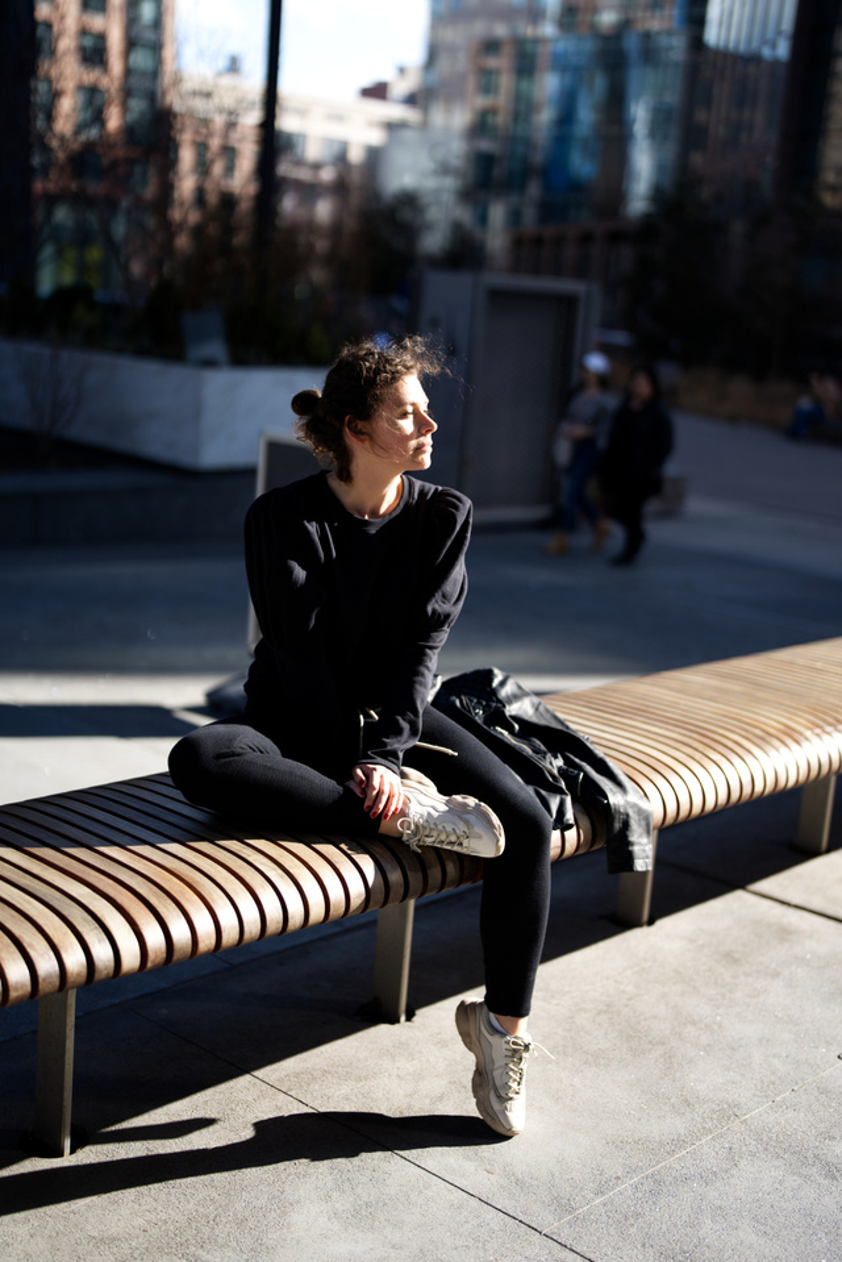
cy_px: 631
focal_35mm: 50
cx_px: 421
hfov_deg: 27.0
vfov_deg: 39.6
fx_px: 1753
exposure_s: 1/2500
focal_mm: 50
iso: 100
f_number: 1.4
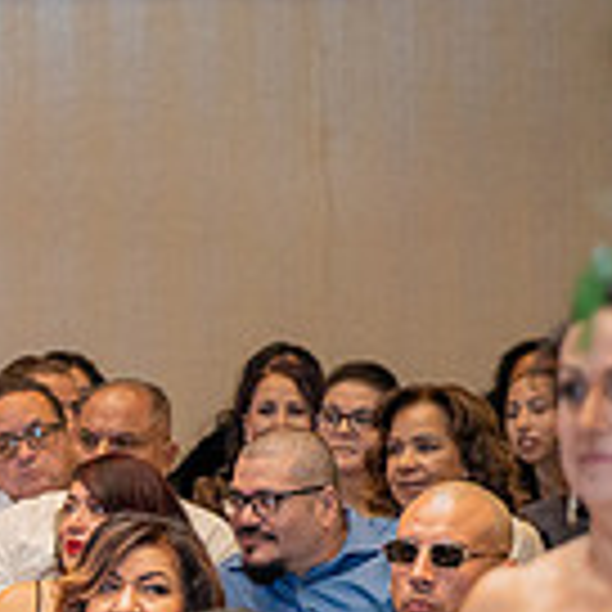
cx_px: -616
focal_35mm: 376
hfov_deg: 4.6
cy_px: 758
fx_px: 7521
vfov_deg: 4.6
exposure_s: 1/160
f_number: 3.2
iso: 1250
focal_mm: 104
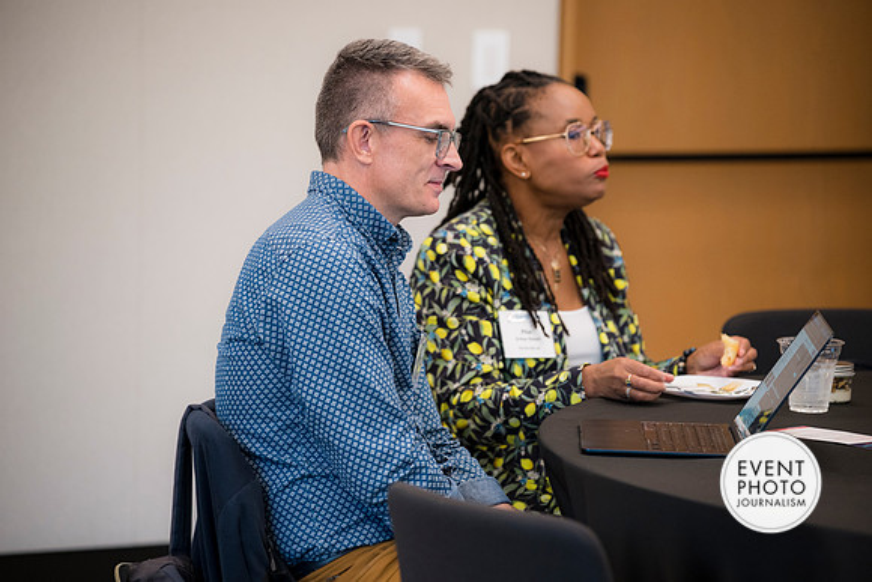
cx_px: 436
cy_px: 291
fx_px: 3634
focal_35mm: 150
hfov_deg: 13.7
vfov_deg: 9.2
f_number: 3.2
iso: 900
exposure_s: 1/200
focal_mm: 150
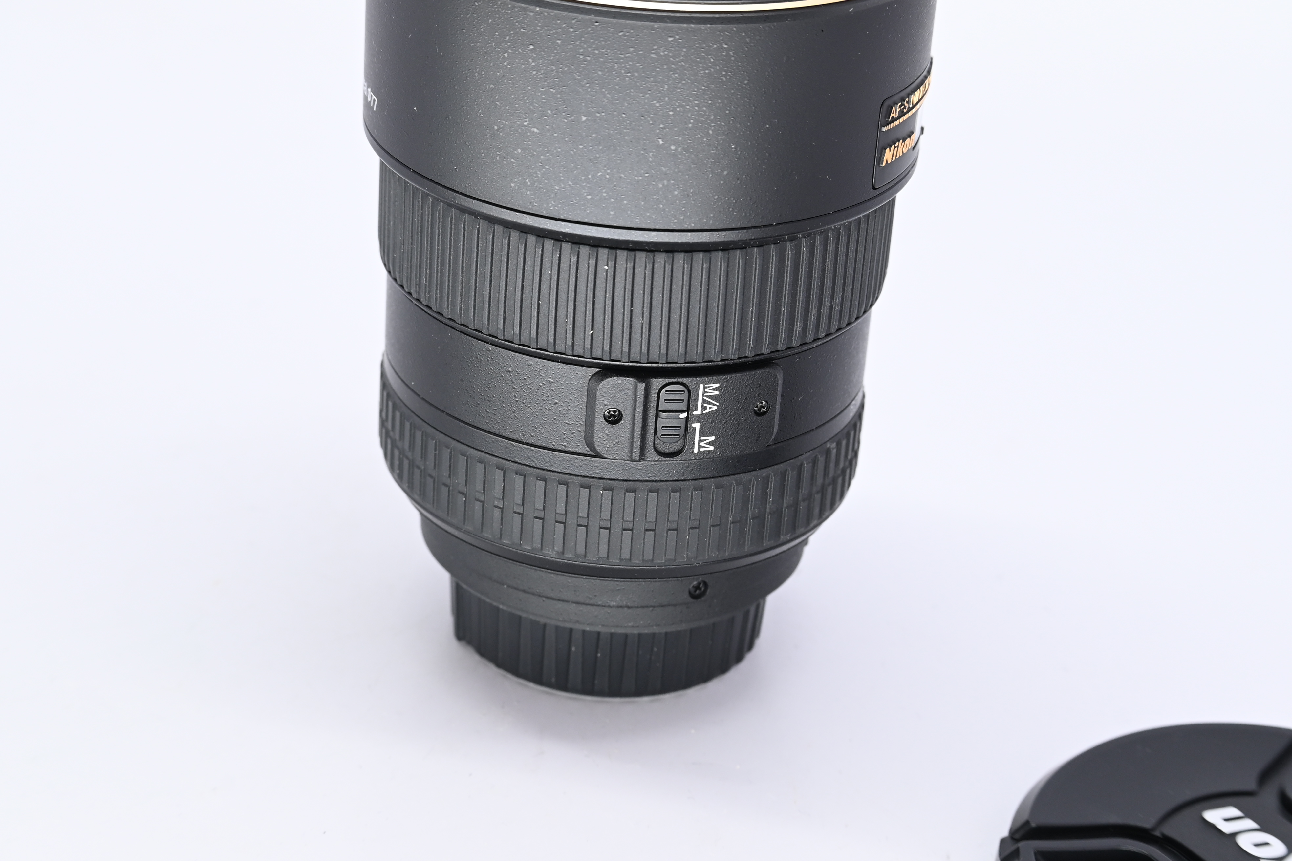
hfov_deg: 26.7
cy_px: 430
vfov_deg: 17.9
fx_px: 2727
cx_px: 646
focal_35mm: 76
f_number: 9
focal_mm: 51
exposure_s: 1/125
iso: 500
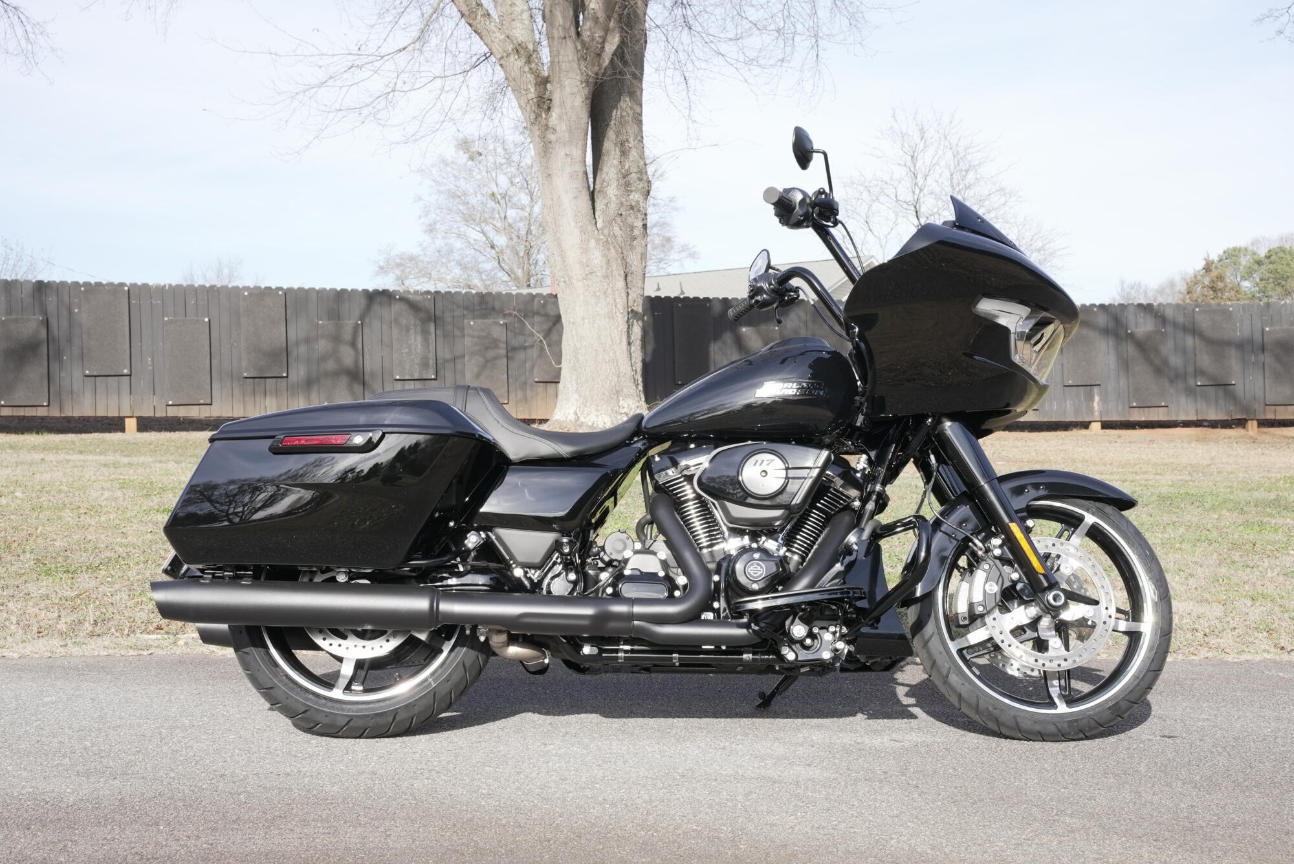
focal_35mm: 49
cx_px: 647
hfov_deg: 40.5
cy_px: 432
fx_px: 1751
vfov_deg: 27.7
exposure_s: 1/250
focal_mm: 48.7
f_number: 11
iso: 640
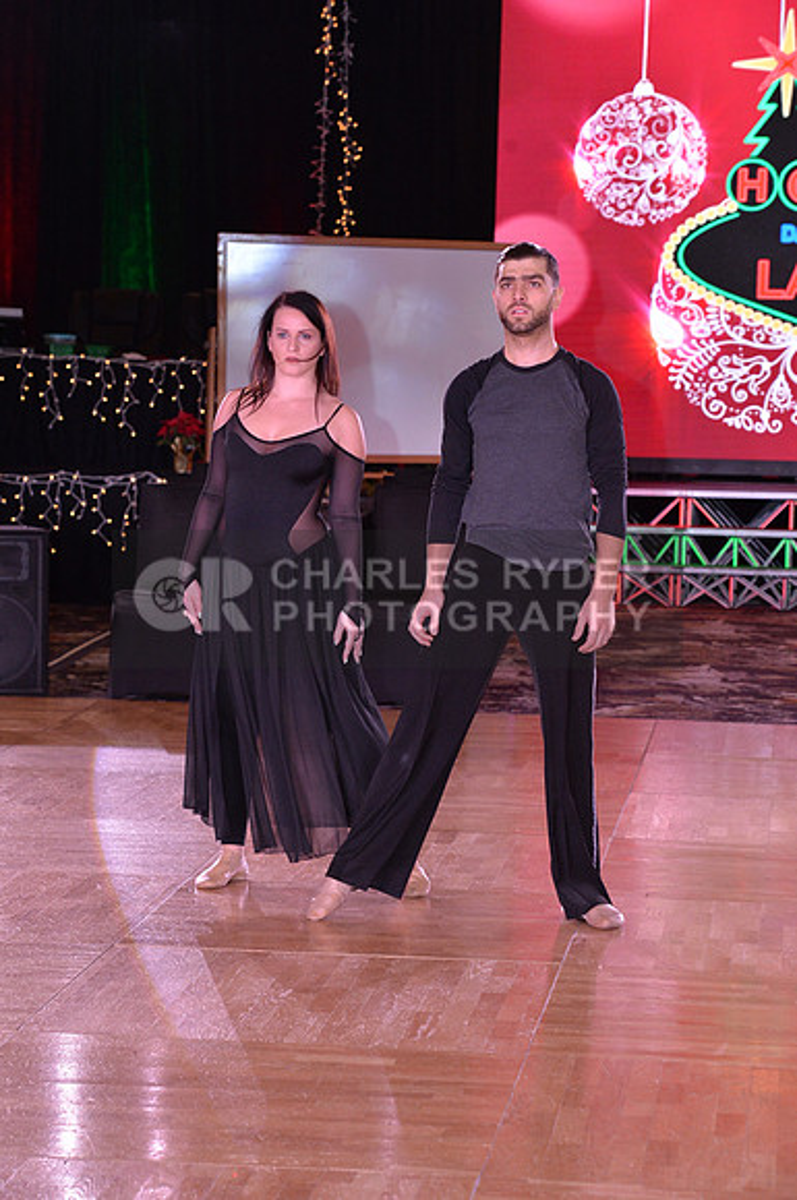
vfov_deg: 15.8
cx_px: 398
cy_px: 600
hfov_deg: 10.5
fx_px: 4330
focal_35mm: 130
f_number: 6.3
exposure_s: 1/250
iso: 2000
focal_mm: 130
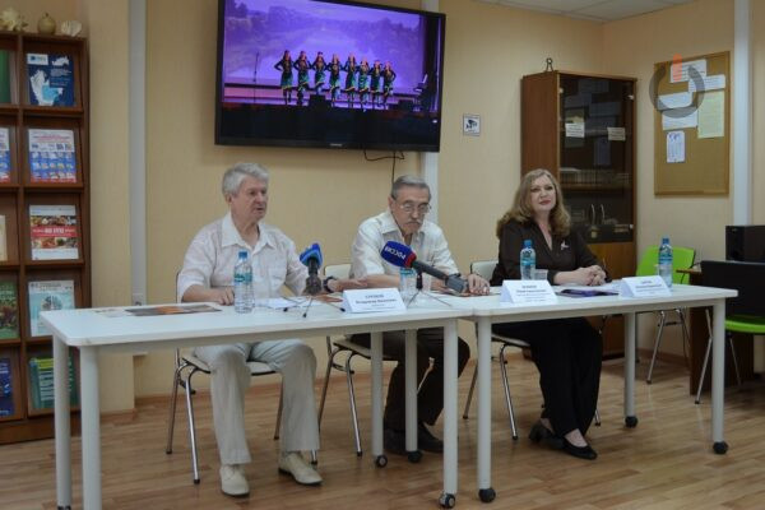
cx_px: 382
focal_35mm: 34
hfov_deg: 55.1
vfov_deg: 38.4
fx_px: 733
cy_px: 255
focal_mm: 23
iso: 200
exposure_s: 1/40
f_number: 4.5
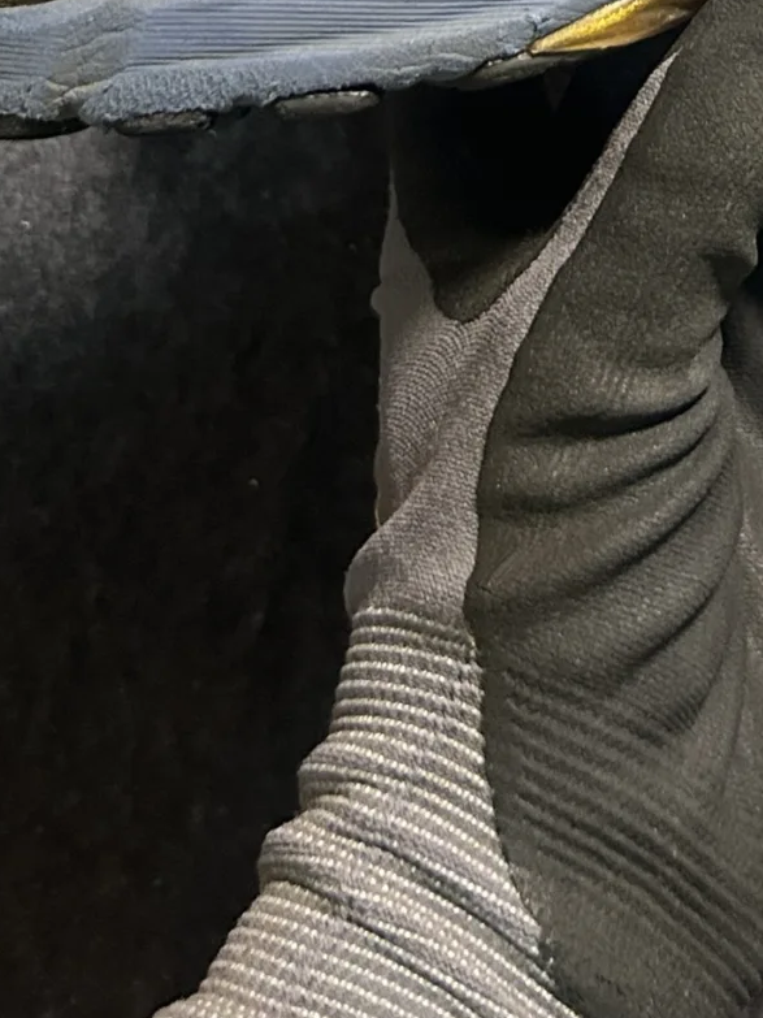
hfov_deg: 16.8
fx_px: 2499
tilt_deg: -51.3
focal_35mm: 85
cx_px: 857
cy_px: -590
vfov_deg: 19.5
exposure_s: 1/50
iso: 320
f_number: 1.5
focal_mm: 5.7
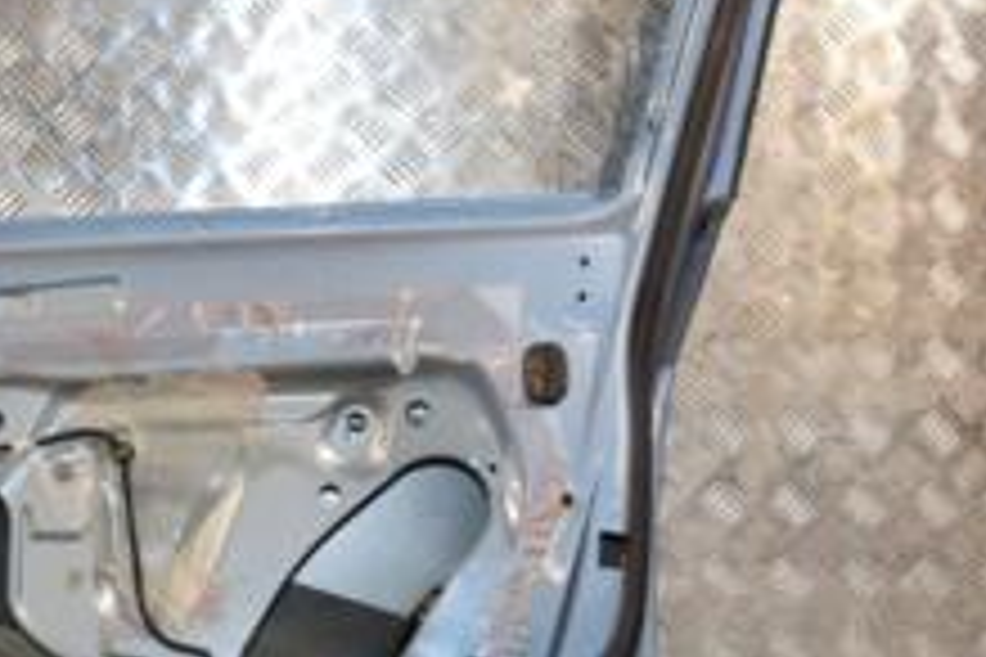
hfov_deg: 23.4
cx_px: 297
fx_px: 2365
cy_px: 338
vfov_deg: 15.8
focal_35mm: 86
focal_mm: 21
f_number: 5.6
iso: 800
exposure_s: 1/200
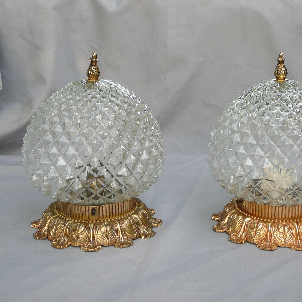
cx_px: 173
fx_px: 612
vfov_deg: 27.7
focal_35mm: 62
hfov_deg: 27.7
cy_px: 150
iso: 80
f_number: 3.4
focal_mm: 7.8
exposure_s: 1/60
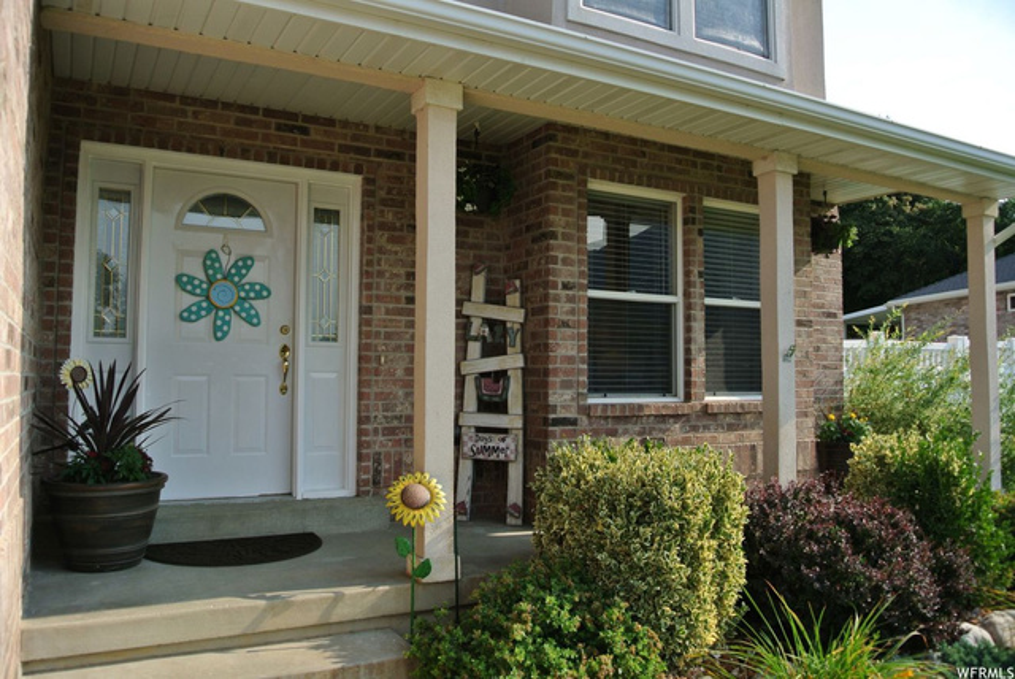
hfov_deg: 67.3
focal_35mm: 27
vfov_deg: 48.0
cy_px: 340
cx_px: 508
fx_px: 762
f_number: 4.5
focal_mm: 10
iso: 100
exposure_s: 1/500
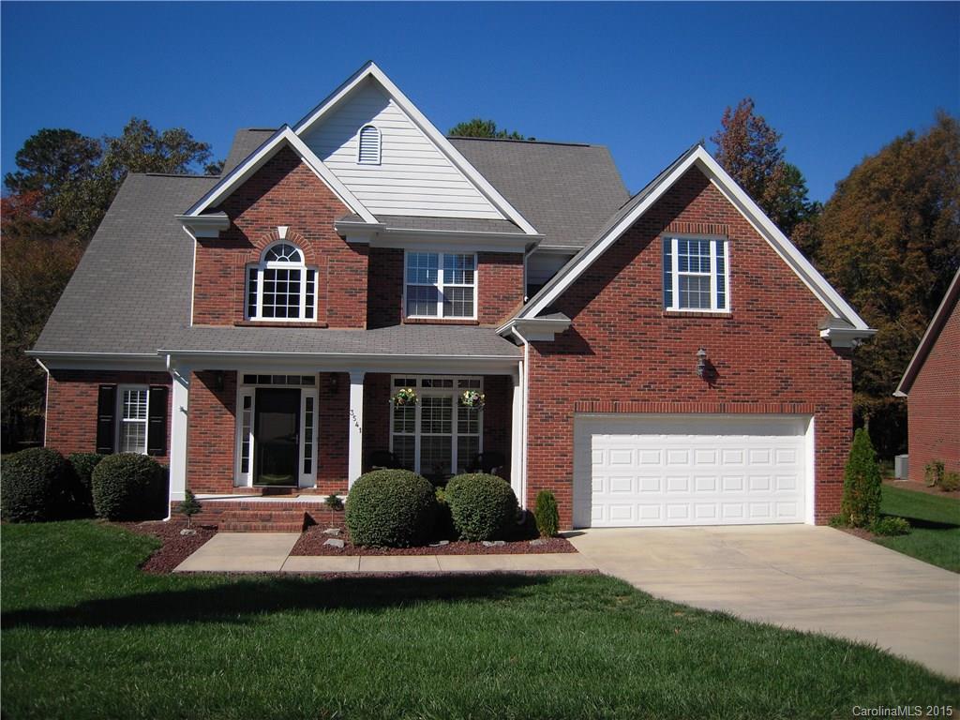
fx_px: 777
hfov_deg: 63.4
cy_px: 360
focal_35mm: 28
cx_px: 480
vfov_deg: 49.7
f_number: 5.4
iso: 100
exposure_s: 1/500
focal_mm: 5
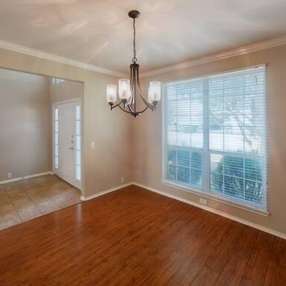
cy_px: 150
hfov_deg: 83.8
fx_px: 159
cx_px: 131
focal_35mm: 17
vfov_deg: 83.9
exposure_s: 1/160
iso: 1000
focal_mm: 12
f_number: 4
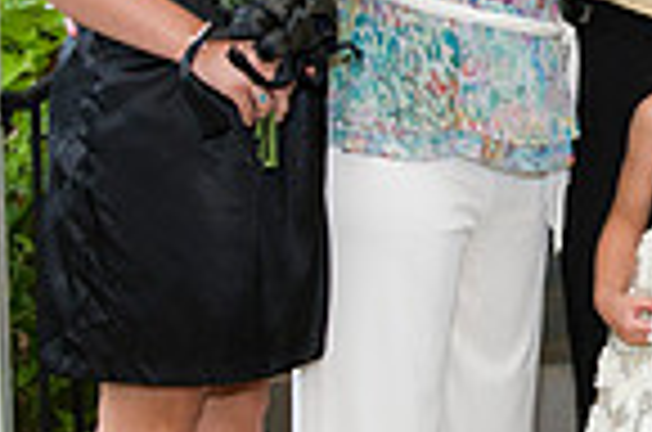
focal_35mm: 136
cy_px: 86
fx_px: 2458
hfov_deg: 14.5
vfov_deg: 10.0
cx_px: 818
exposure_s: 1/100
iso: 800
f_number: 2.8
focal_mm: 34
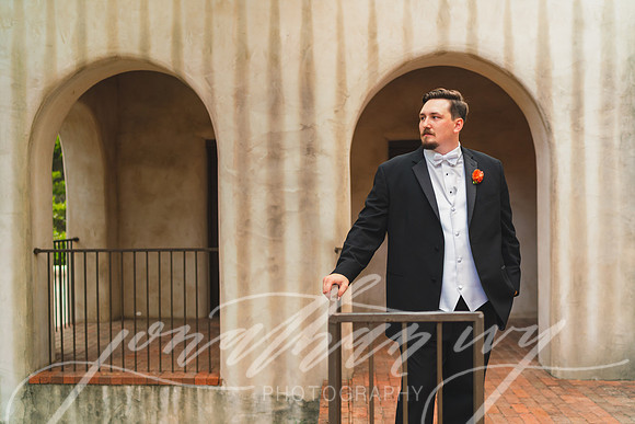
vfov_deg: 37.9
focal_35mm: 35
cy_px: 212
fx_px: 617
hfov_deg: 54.4
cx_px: 318
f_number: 2
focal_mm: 35
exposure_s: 1/200
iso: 200
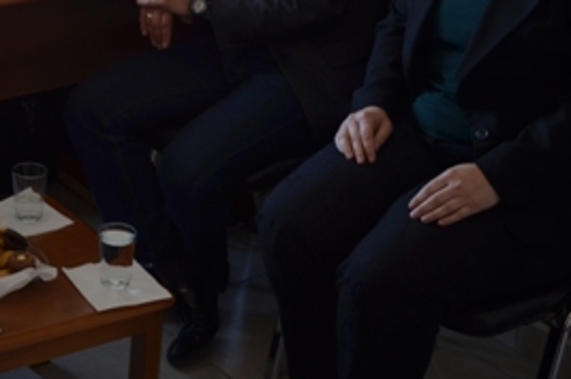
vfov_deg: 15.8
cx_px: -66
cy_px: -76
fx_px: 1314
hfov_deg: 23.0
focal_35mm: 83
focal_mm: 20
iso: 100
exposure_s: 1/30
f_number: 3.8
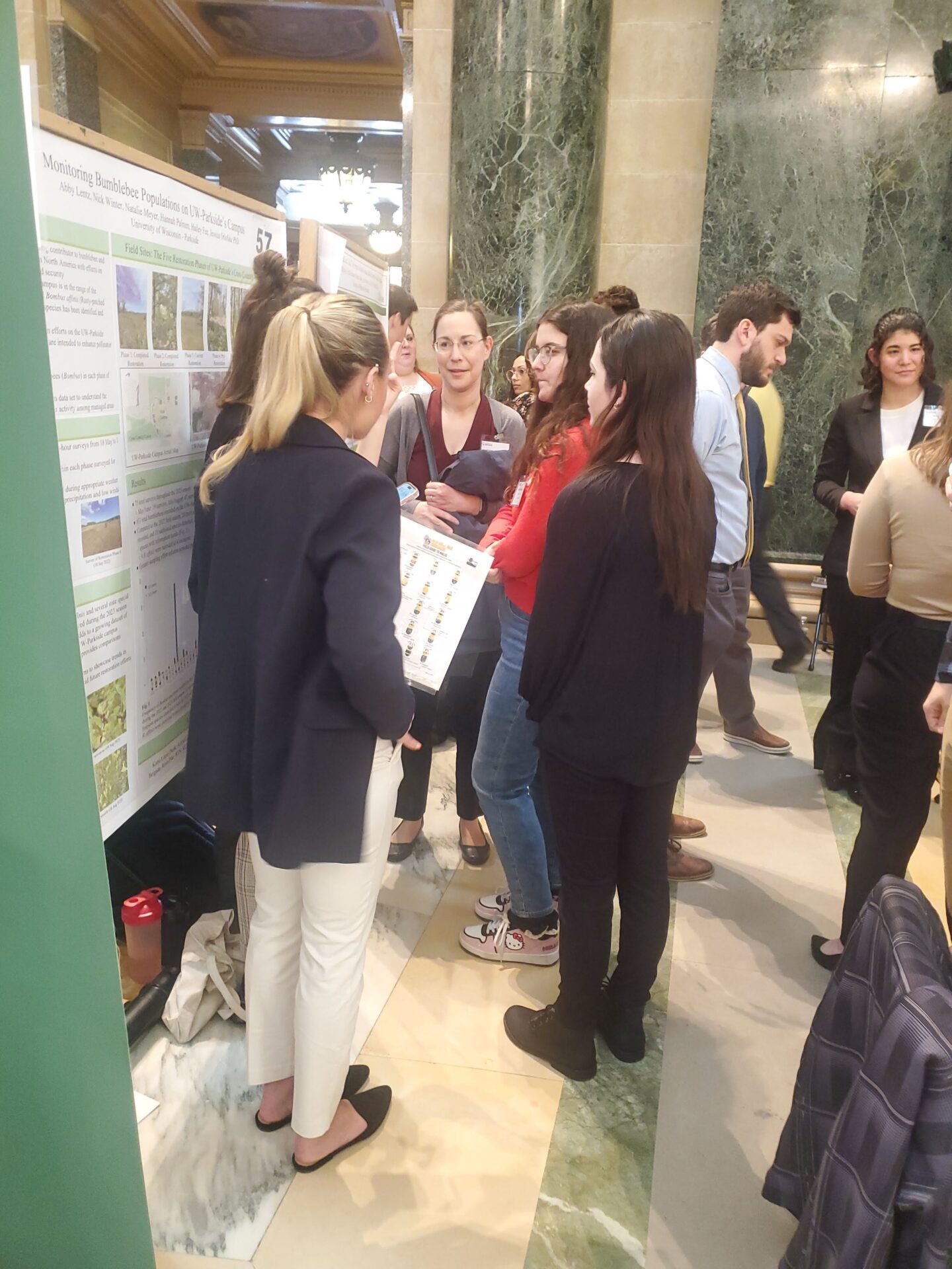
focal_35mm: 26
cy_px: 634
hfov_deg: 53.1
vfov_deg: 67.3
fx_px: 953
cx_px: 476
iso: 250
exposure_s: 1/24
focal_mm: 4.3
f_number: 1.5
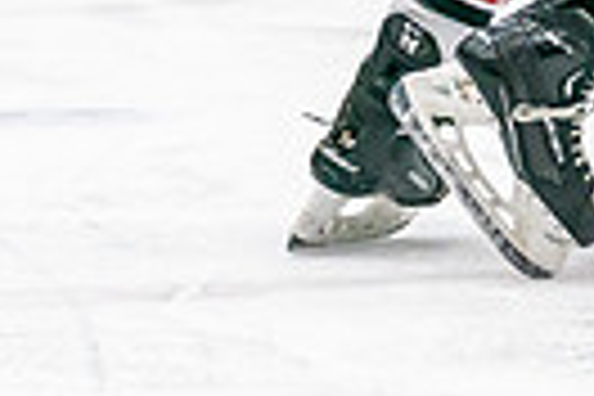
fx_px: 14535
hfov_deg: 2.3
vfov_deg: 1.6
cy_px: -382
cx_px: 749
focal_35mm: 881
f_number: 2.8
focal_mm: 138
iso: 3200
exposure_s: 1/1250
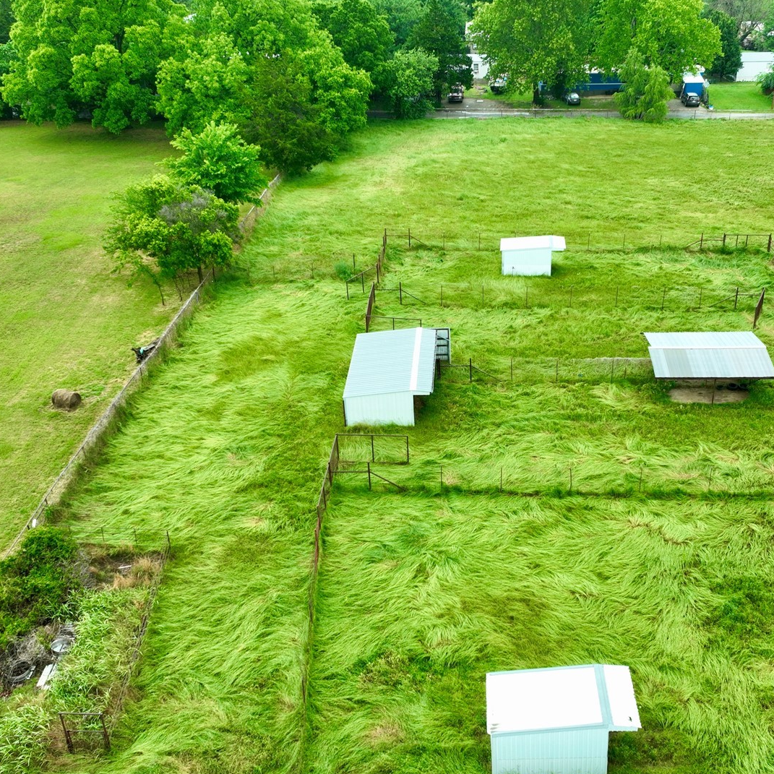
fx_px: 961
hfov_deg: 43.6
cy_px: 432
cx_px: 478
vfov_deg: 43.8
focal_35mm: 38
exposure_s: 1/400
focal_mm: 12.29
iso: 100
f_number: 2.8
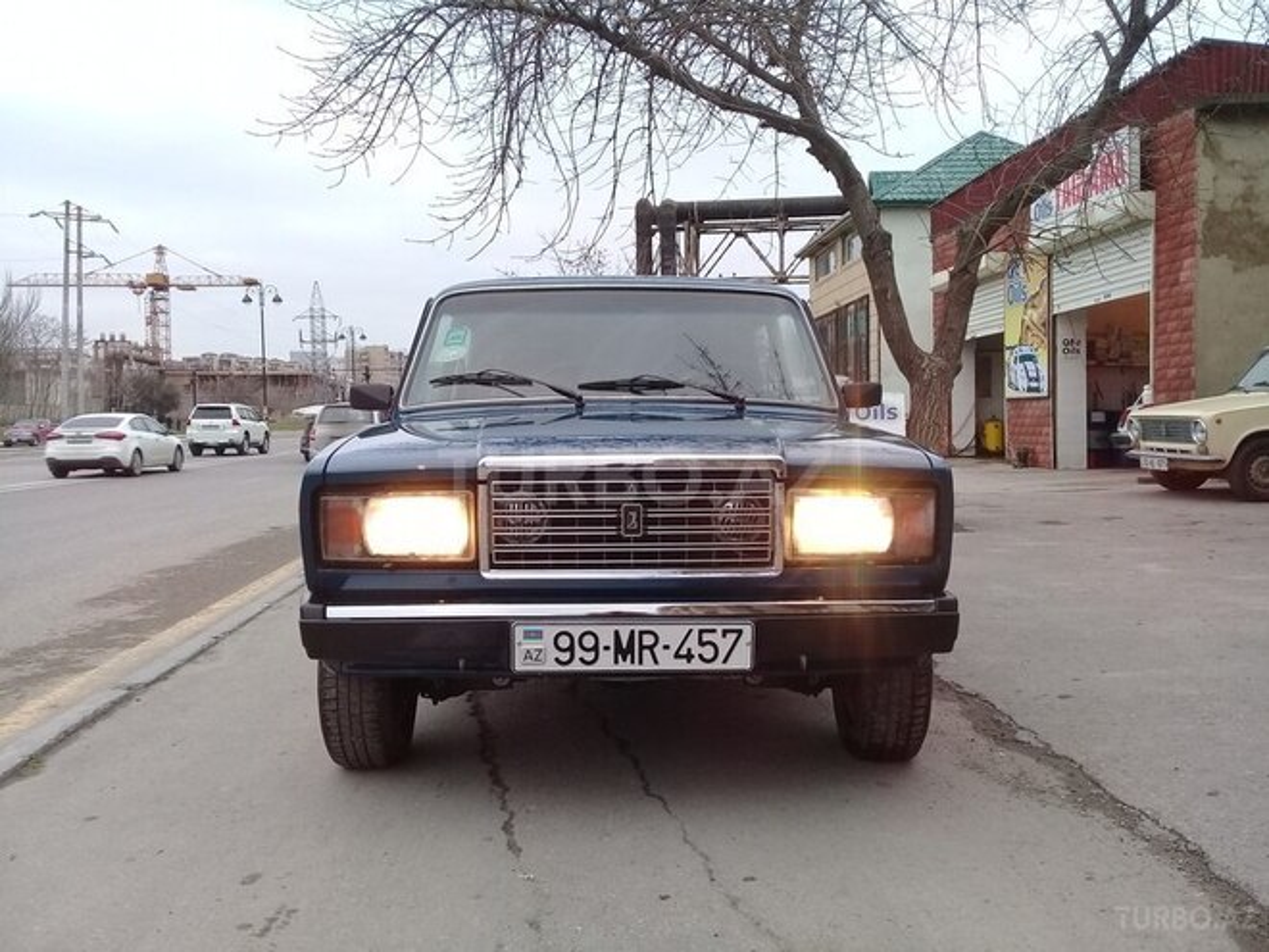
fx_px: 1136
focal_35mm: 31
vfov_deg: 45.4
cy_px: 476
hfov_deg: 58.4
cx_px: 634
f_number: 2.2
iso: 64
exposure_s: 1/100
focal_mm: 3.3
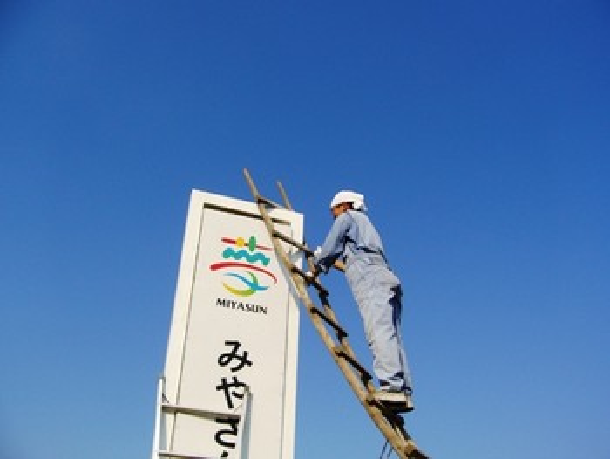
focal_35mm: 35
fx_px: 617
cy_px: 230
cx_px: 305
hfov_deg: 52.6
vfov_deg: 40.7
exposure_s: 1/500
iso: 80
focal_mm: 5.8
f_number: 5.6
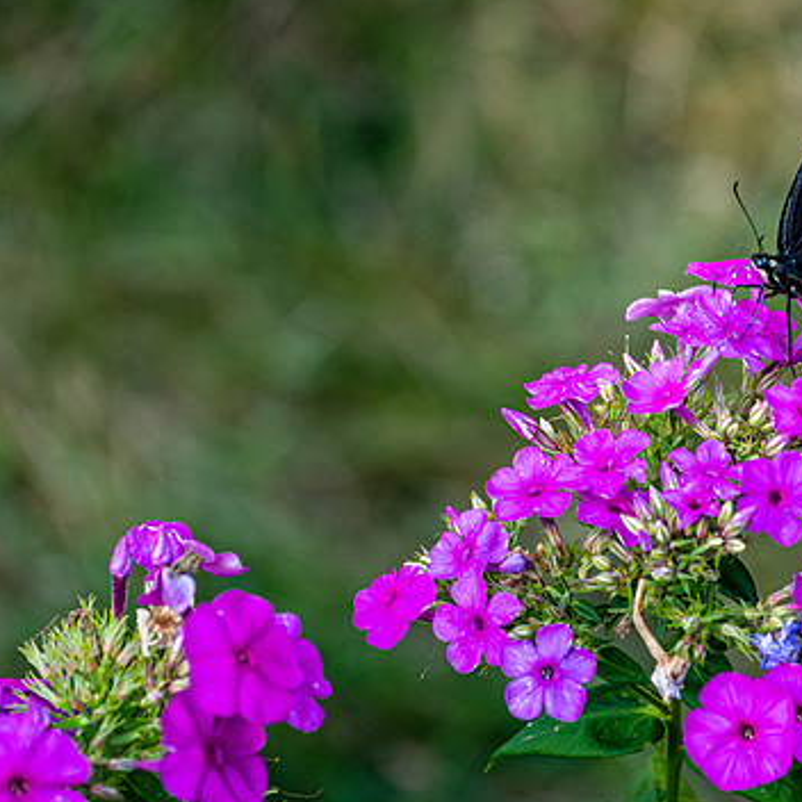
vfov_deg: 5.1
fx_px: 8938
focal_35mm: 341
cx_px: 615
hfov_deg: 5.1
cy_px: 350
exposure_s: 1/125
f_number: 5.6
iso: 400
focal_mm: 200
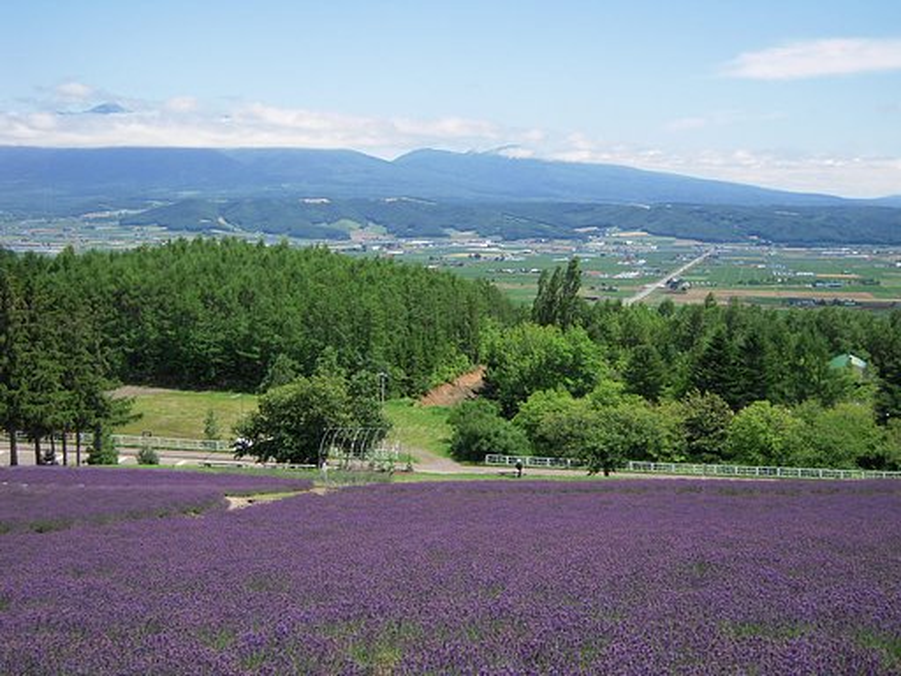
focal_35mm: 50
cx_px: 450
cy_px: 338
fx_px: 1301
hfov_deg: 38.2
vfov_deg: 29.1
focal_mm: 8.9
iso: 100
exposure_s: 1/640
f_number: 3.5
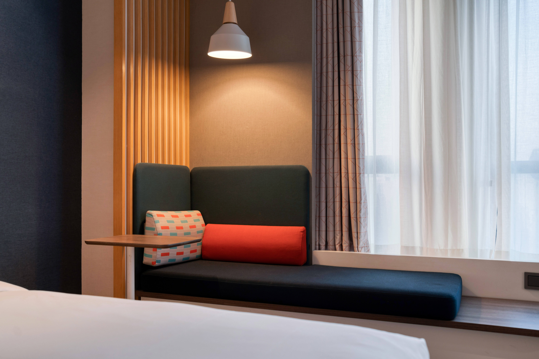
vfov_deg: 40.0
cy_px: 180
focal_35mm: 33
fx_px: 494
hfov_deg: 57.2
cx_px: 270
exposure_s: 1/10
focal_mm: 33
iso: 320
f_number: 4
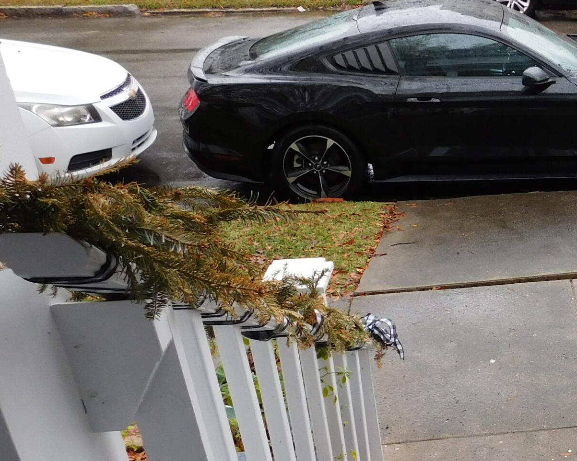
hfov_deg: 29.7
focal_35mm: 56
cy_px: 338
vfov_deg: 26.8
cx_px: 657
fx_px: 956
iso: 125
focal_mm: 4
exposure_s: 1/80
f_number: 3
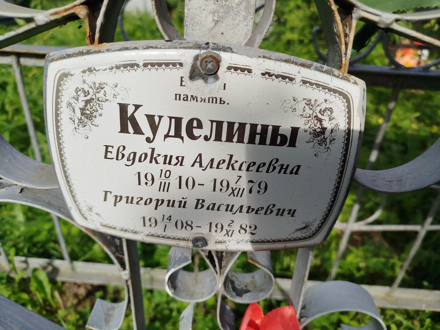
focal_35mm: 24
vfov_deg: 56.8
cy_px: 165
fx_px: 305
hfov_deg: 71.6
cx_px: 220
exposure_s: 1/1450
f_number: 1.7
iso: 50
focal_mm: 5.31
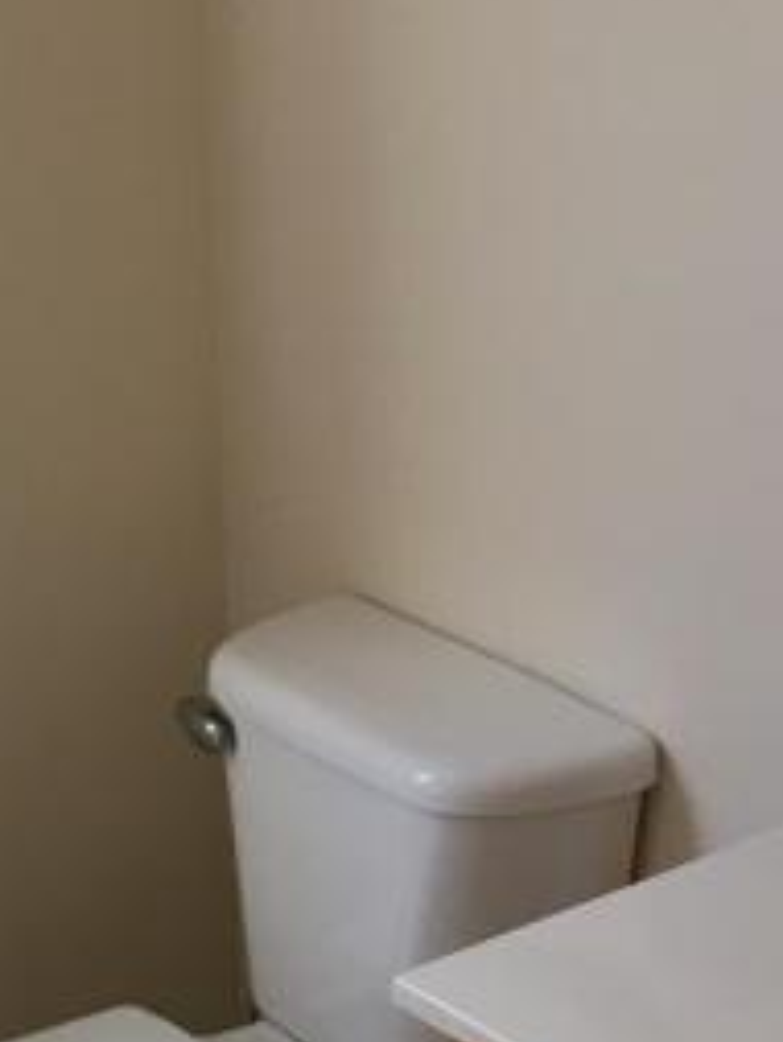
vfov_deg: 22.2
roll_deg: -1.0
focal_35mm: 88
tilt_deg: -13.6
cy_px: 362
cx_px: 882
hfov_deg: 16.3
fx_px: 2652
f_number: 2.2
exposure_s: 1/30
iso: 64
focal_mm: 4.15
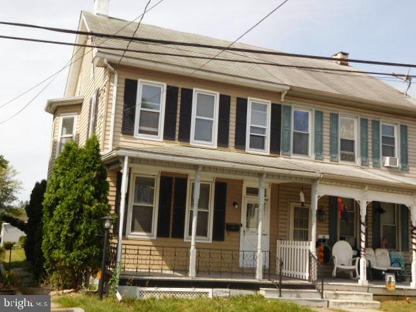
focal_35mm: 45
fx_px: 541
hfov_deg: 42.1
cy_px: 156
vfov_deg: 32.2
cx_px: 208
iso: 125
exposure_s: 1/800
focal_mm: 8
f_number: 4
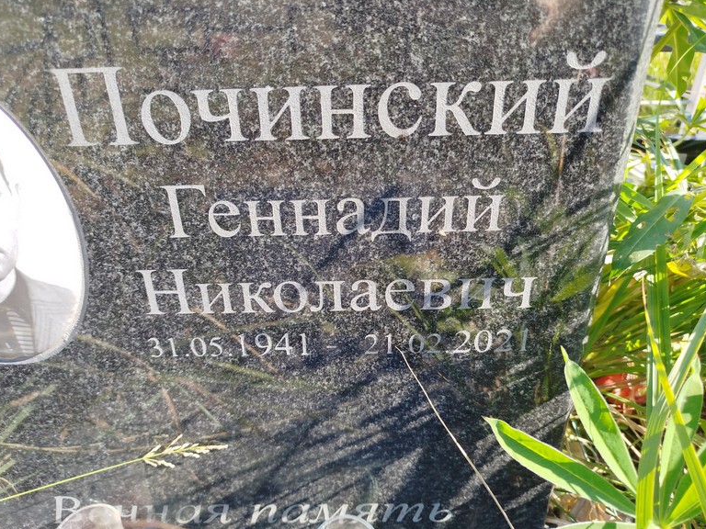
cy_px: 255
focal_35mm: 25
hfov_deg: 69.4
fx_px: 510
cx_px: 342
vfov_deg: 54.9
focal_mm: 5.31
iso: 50
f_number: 1.7
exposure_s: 1/197
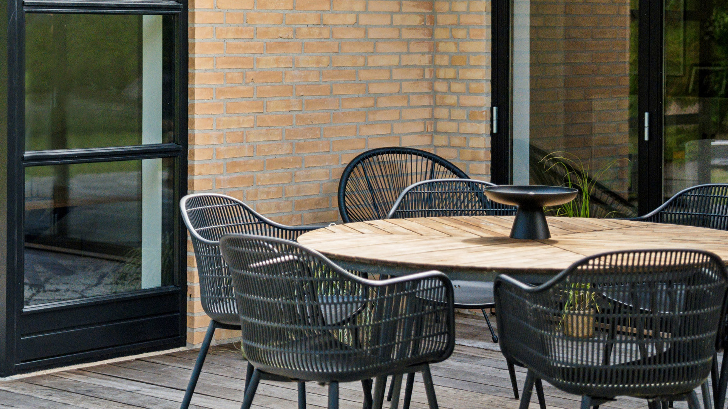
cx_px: 366
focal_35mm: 95
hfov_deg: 22.5
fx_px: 1834
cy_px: 62
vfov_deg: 12.7
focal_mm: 60
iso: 1250
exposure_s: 1/6400
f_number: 2.8
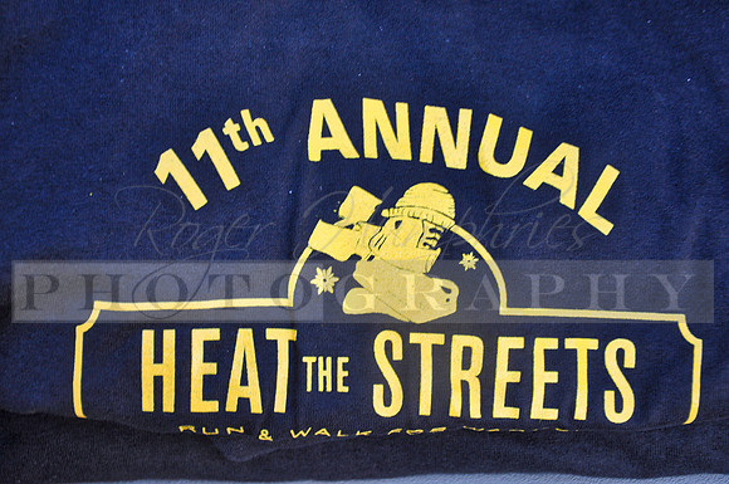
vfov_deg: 18.9
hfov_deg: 28.1
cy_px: 242
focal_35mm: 72
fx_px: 1456
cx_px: 364
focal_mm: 48
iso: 200
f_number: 4.5
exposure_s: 1/13
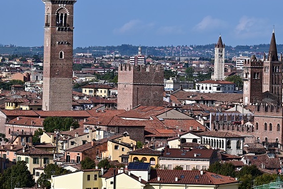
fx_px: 2083
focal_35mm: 265
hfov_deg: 7.8
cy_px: 92
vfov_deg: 5.2
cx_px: 137
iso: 100
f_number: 8
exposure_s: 1/500
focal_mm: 100
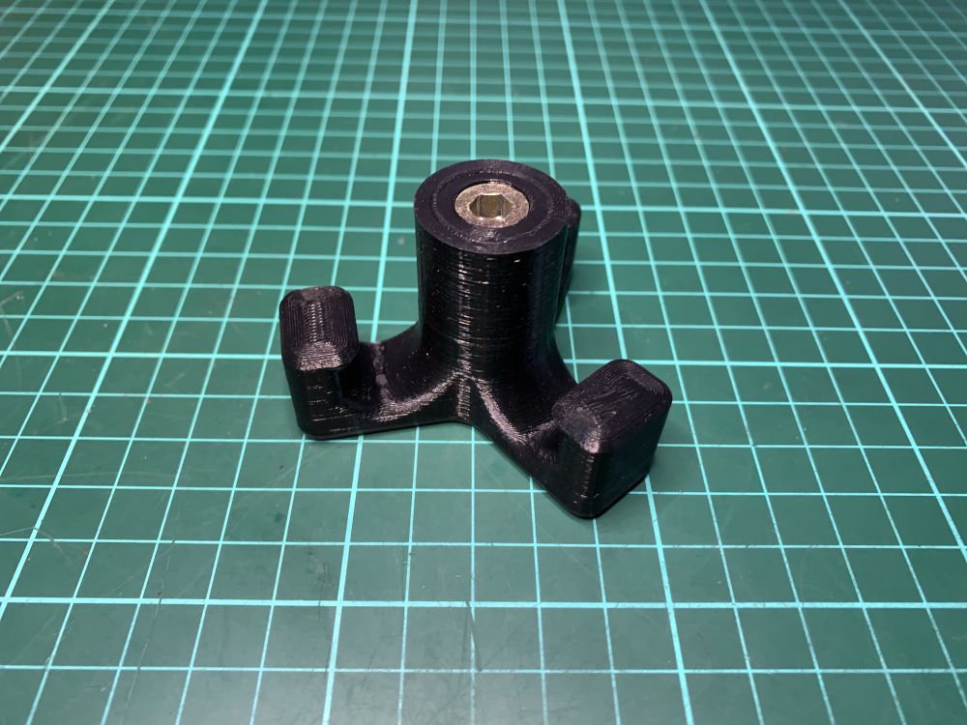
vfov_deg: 53.1
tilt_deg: -48.1
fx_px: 726
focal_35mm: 26
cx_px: 484
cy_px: 362
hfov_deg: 67.3
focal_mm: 4.25
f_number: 1.8
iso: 125
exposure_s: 1/60
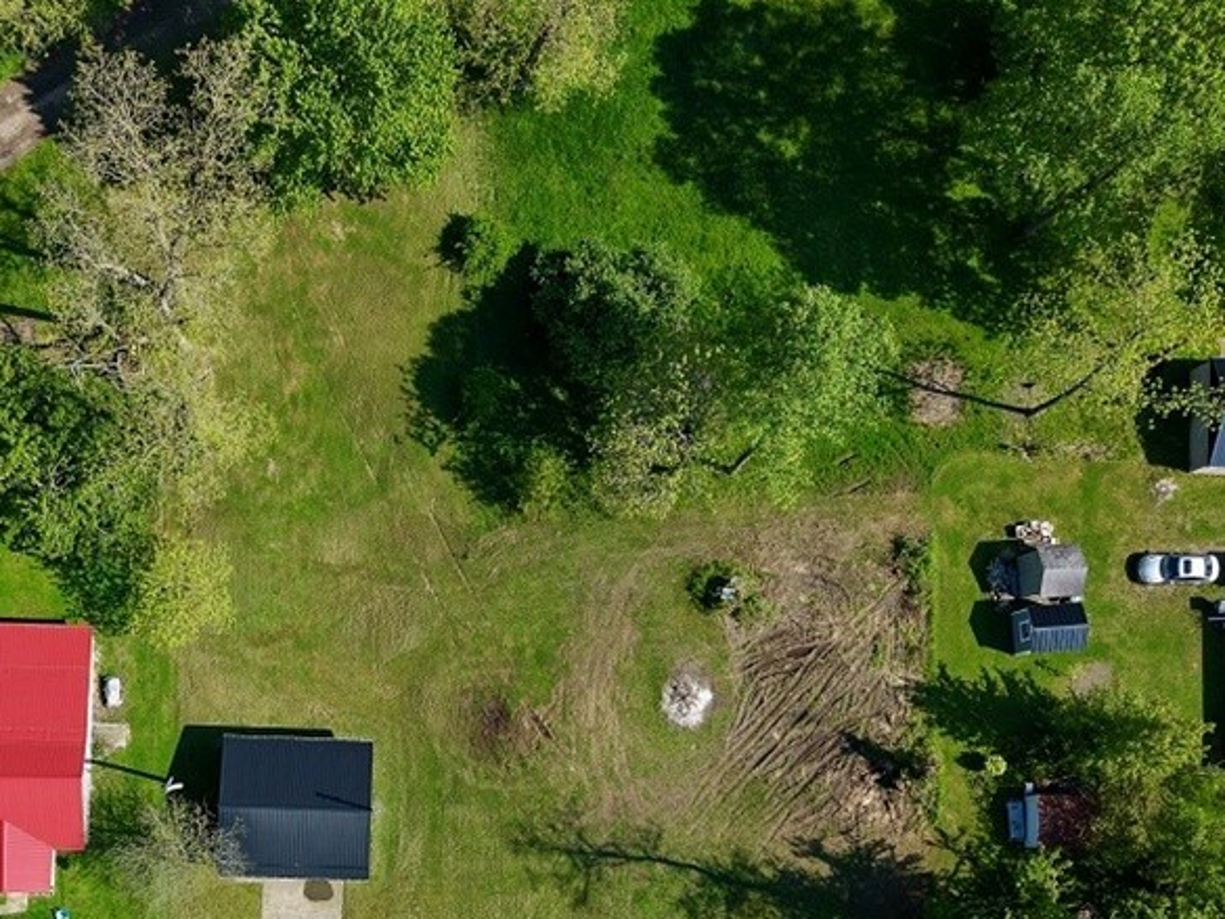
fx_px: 1487
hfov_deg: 43.8
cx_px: 364
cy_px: 802
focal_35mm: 42
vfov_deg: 32.9
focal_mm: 8.67
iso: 100
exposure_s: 1/320
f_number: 1.8
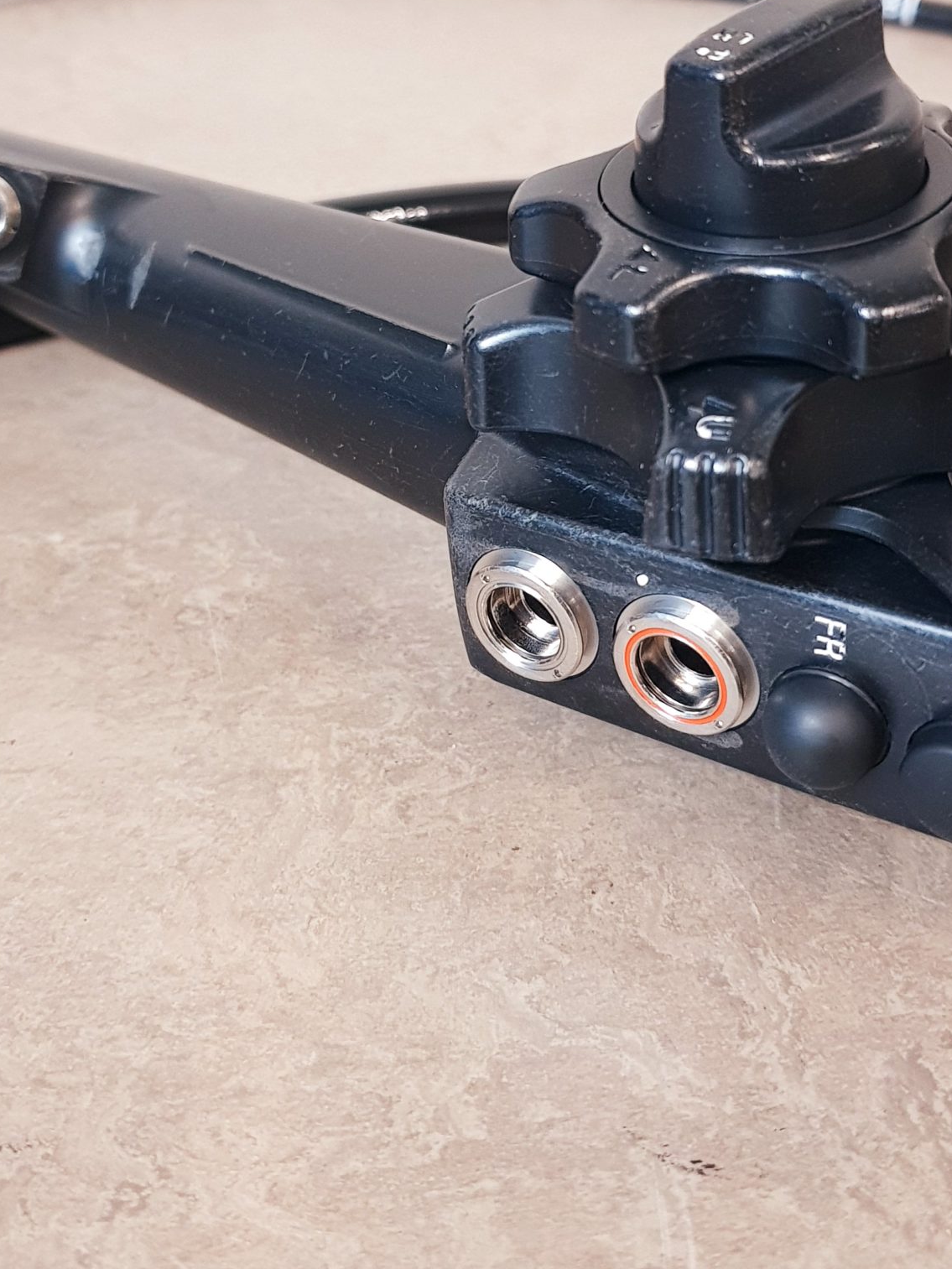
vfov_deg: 42.3
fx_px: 1613
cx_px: 492
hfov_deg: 32.9
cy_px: 410
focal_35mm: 44
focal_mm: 4.3
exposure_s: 1/50
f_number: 1.5
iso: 320
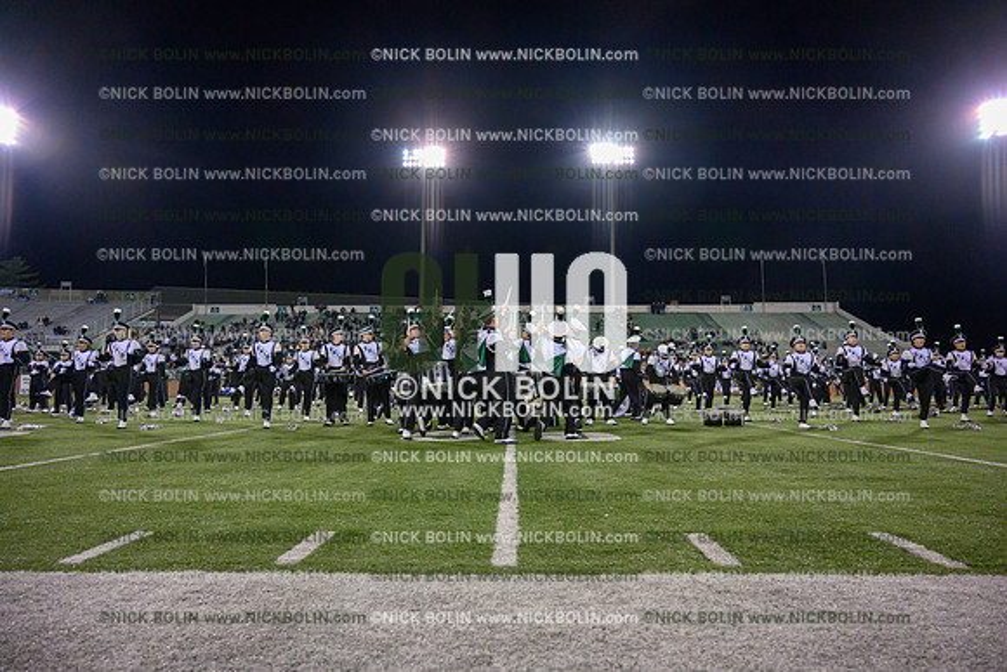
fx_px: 671
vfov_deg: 53.2
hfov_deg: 73.7
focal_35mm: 24
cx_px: 504
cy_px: 336
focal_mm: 24
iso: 5000
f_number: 4
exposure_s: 1/1000
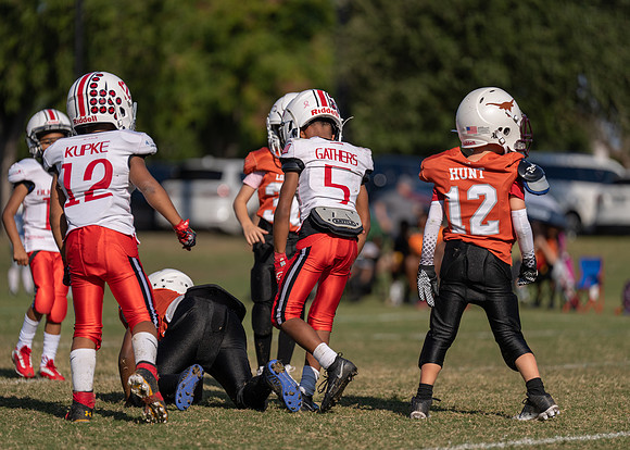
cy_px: 225
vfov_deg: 6.9
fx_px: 3749
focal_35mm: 210
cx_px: 315
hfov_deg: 9.6
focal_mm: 200
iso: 125
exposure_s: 1/4000
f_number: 2.8
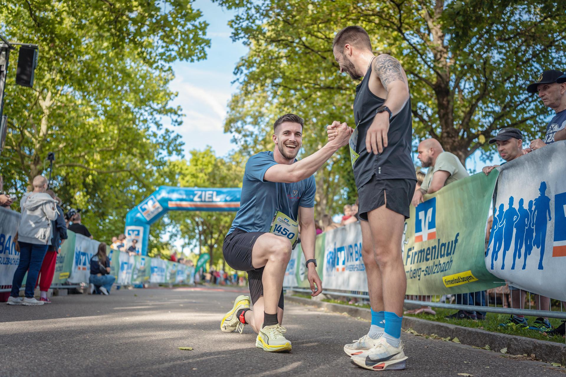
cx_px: 283
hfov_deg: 54.4
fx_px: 550
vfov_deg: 37.9
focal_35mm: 35
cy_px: 188
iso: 125
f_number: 2
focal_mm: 35
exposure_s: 1/500
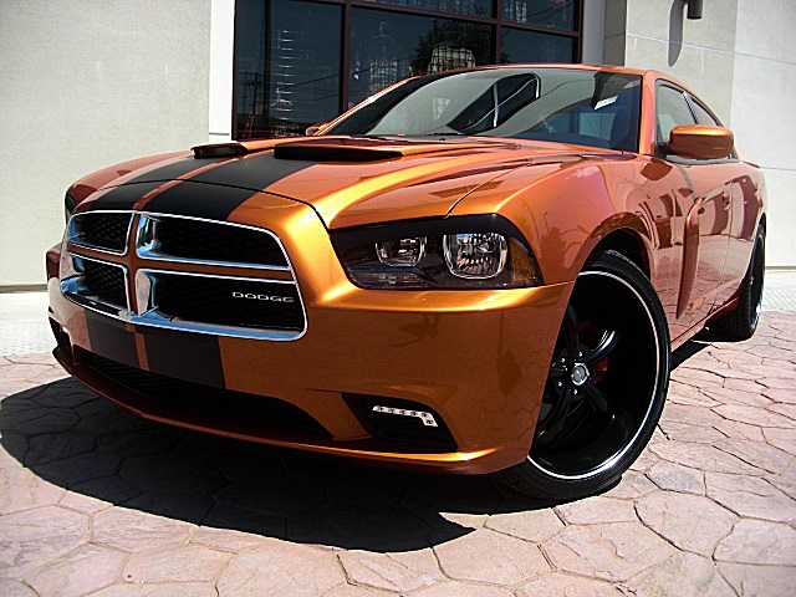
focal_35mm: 36
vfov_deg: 39.7
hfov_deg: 51.4
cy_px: 298
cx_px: 398
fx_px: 828
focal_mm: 6.3
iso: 50
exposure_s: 1/800
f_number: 2.8
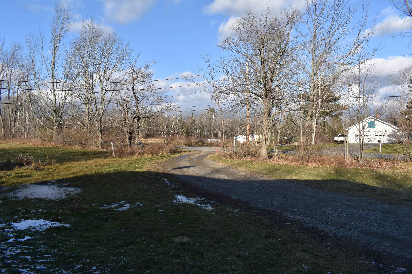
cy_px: 137
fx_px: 309
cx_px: 206
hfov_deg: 67.4
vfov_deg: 47.9
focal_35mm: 27
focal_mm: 18
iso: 200
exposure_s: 1/320
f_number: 9
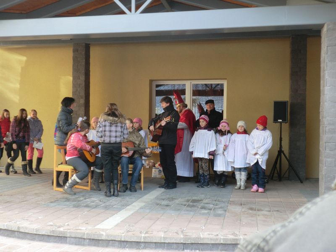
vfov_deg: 37.7
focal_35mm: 38
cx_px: 168
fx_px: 369
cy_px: 126
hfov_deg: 49.0
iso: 80
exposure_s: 1/60
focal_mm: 6.9
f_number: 3.9
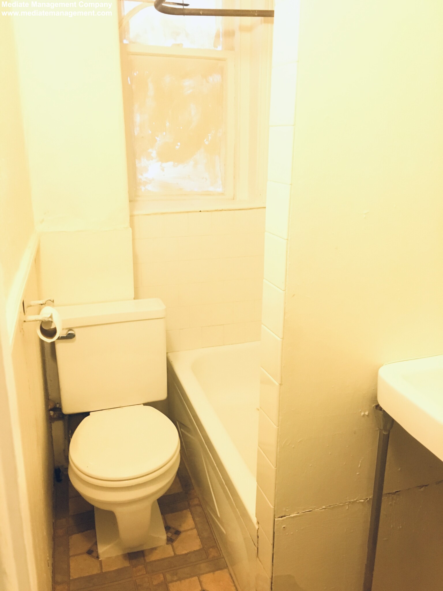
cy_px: 296
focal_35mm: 29
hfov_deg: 48.2
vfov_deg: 61.7
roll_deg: -0.8
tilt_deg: -17.3
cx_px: 222
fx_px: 495
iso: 500
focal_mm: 4.15
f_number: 2.2
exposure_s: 1/17
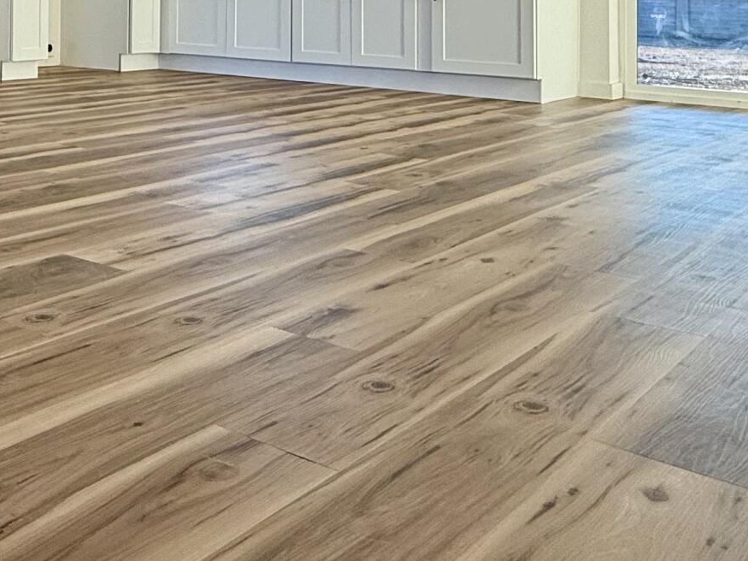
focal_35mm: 48
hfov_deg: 35.8
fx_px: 1037
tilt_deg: +0.8
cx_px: 2
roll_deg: -1.5
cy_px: -53
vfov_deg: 27.7
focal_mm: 2.22
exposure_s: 1/99
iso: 64
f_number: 2.2
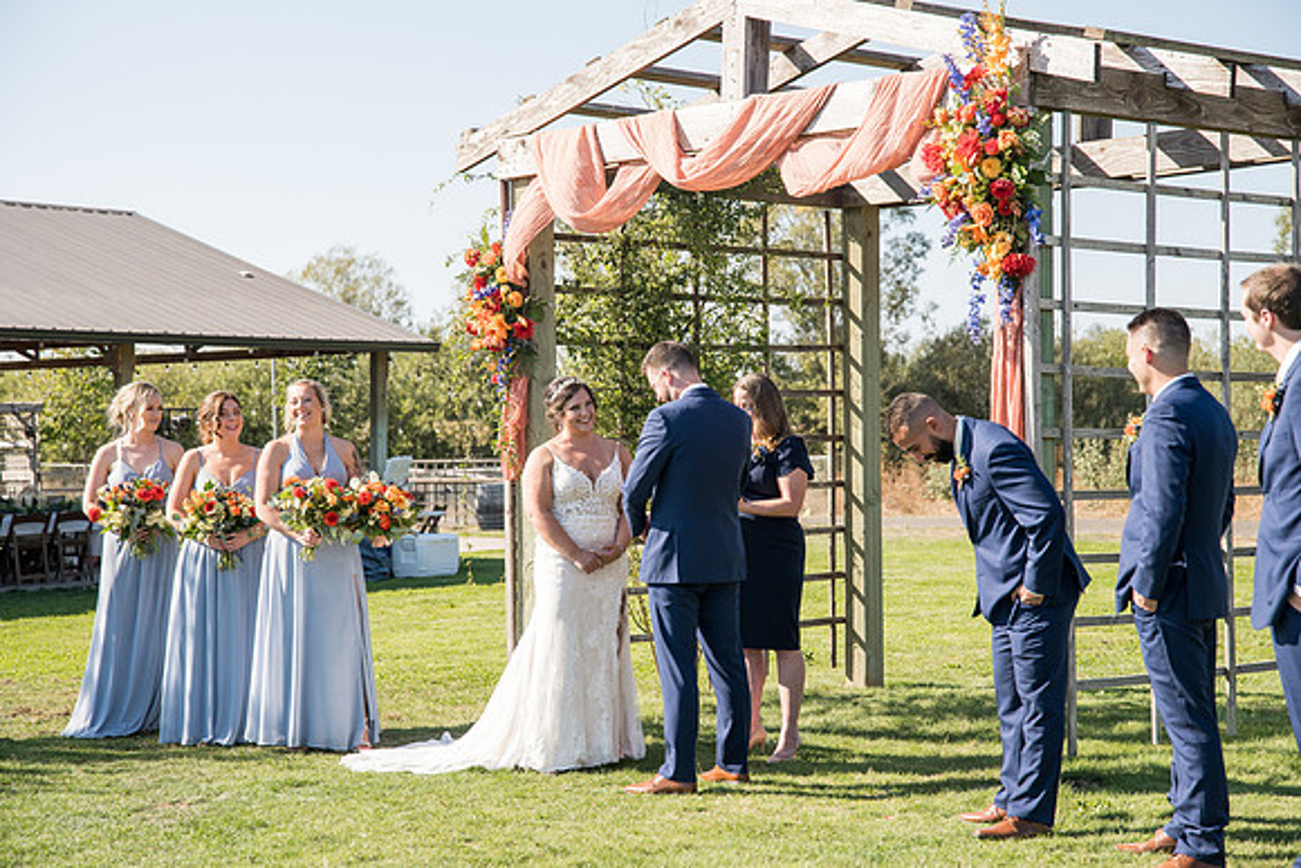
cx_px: 650
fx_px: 2530
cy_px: 434
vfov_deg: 19.5
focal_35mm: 70
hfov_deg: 28.8
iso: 100
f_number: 4.5
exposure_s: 1/400
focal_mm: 70
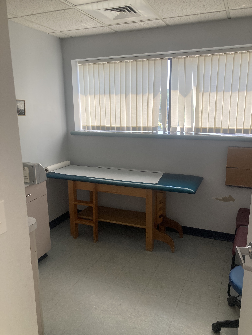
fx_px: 272
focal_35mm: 28
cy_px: 168
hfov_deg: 49.7
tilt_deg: -12.0
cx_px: 126
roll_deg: -0.3
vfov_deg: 63.4
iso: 64
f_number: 1.8
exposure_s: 1/60
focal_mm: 3.99
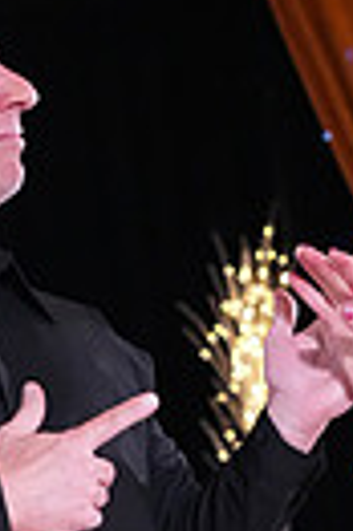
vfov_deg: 6.8
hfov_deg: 4.6
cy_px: 786
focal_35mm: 297
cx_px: 448
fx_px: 4380
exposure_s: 1/400
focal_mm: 67
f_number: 5
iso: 8000
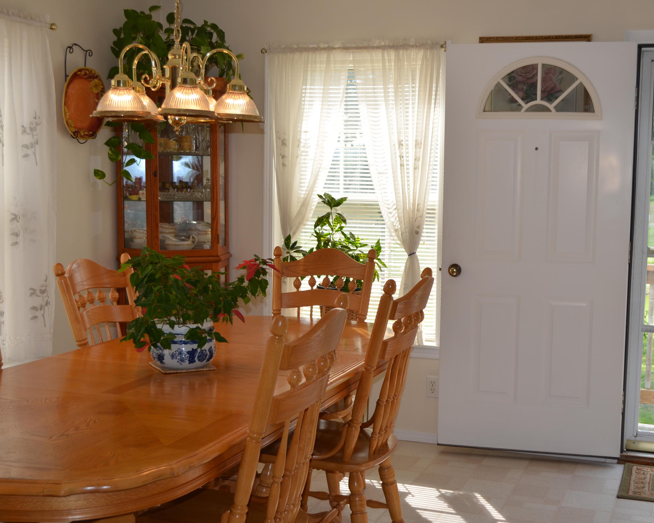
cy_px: 262
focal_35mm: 48
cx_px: 362
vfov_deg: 31.4
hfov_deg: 38.7
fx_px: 929
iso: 220
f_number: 4.5
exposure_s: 1/125
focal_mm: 28
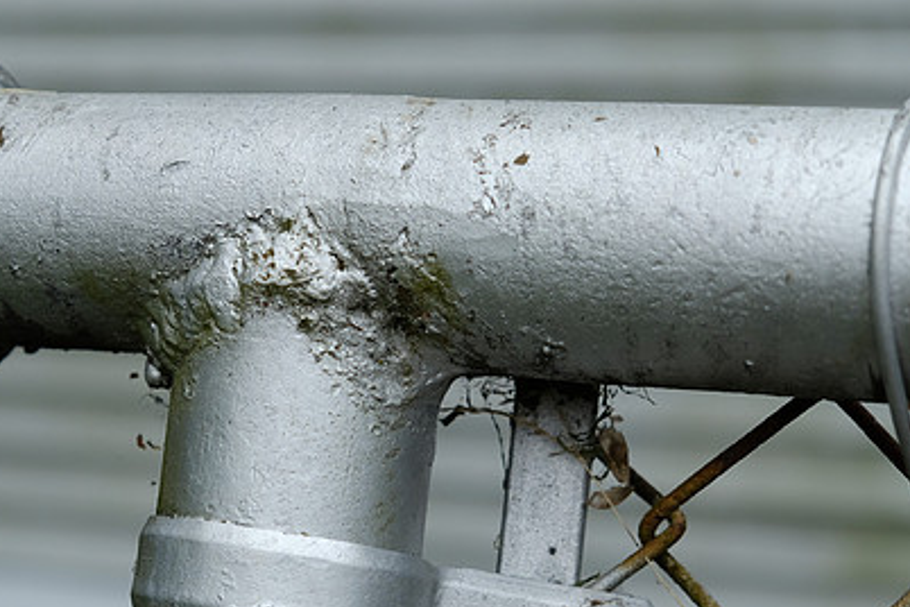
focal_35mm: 88
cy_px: 400
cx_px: 260
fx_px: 2224
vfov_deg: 15.5
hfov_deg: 23.0
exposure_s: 1/640
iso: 400
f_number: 4
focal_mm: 40.7
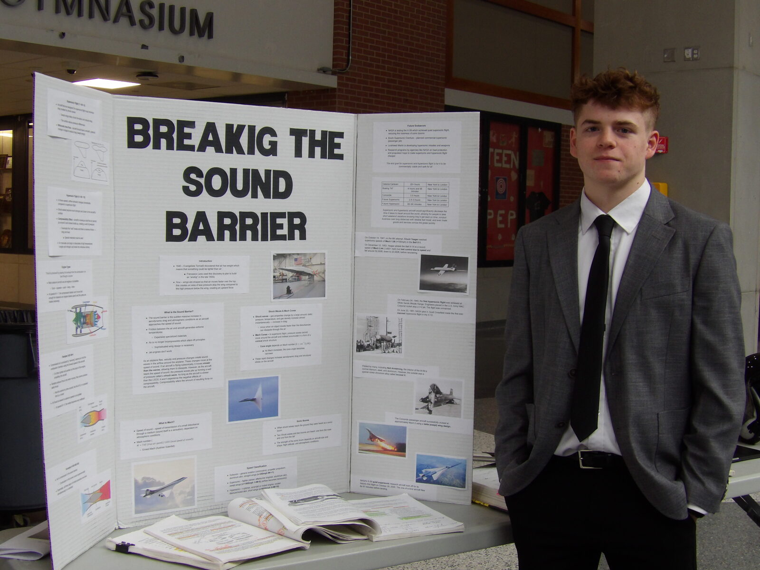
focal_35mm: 46
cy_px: 285
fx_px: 1010
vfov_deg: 31.5
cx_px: 380
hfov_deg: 41.2
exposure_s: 1/37
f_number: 3.8
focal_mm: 8.2
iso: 200
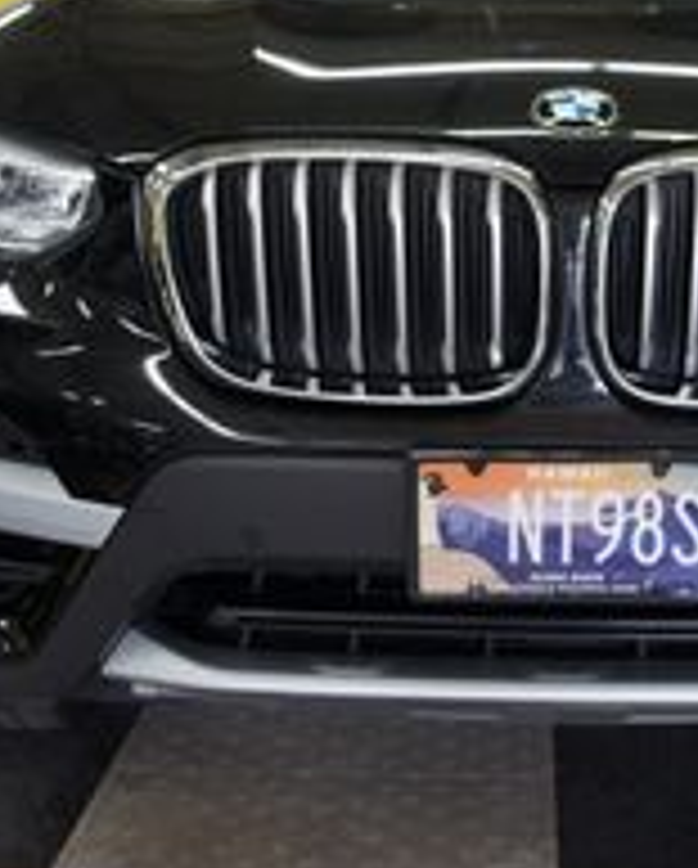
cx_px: 527
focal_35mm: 64
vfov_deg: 29.3
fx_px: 1649
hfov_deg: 23.6
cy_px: 283
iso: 200
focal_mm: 22
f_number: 4
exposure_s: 1/40
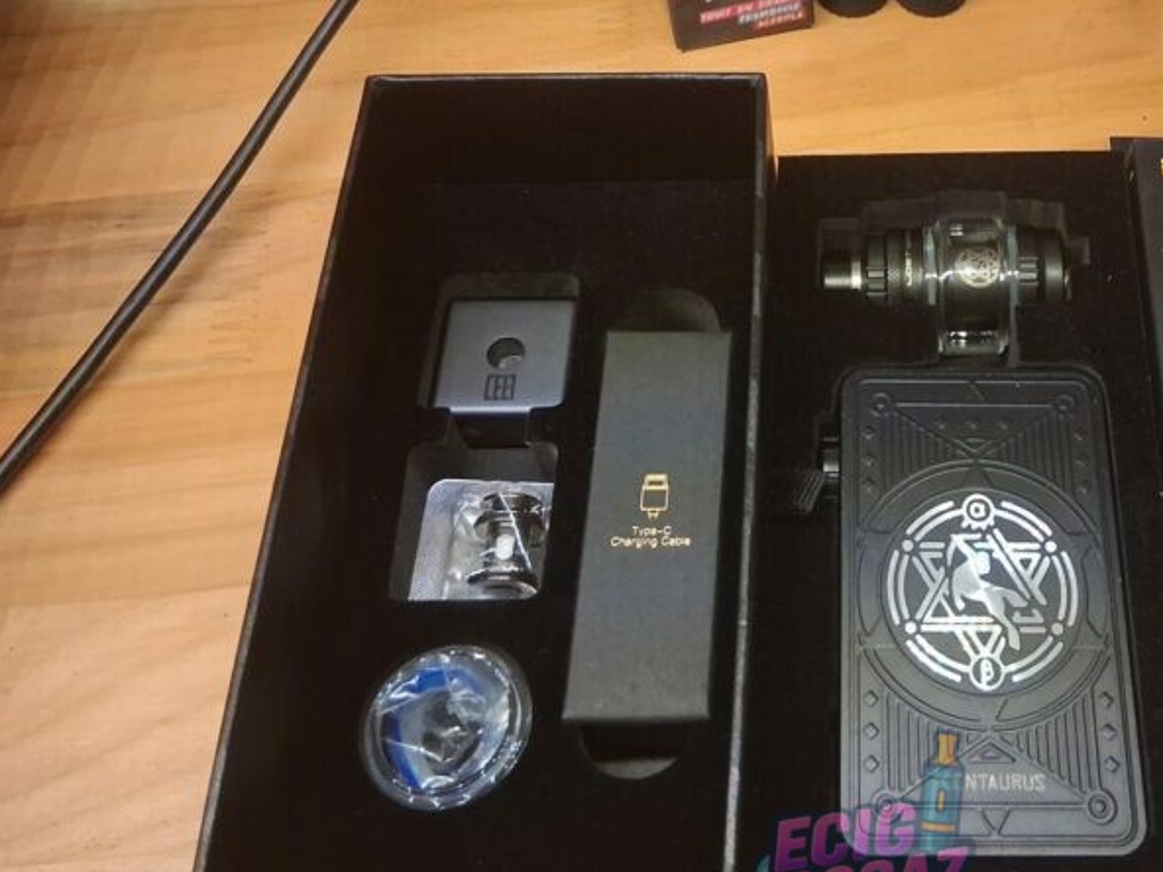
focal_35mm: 45
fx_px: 1512
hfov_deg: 40.9
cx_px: 868
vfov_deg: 31.8
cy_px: 251
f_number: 1.8
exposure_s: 1/33
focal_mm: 3.98
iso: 640
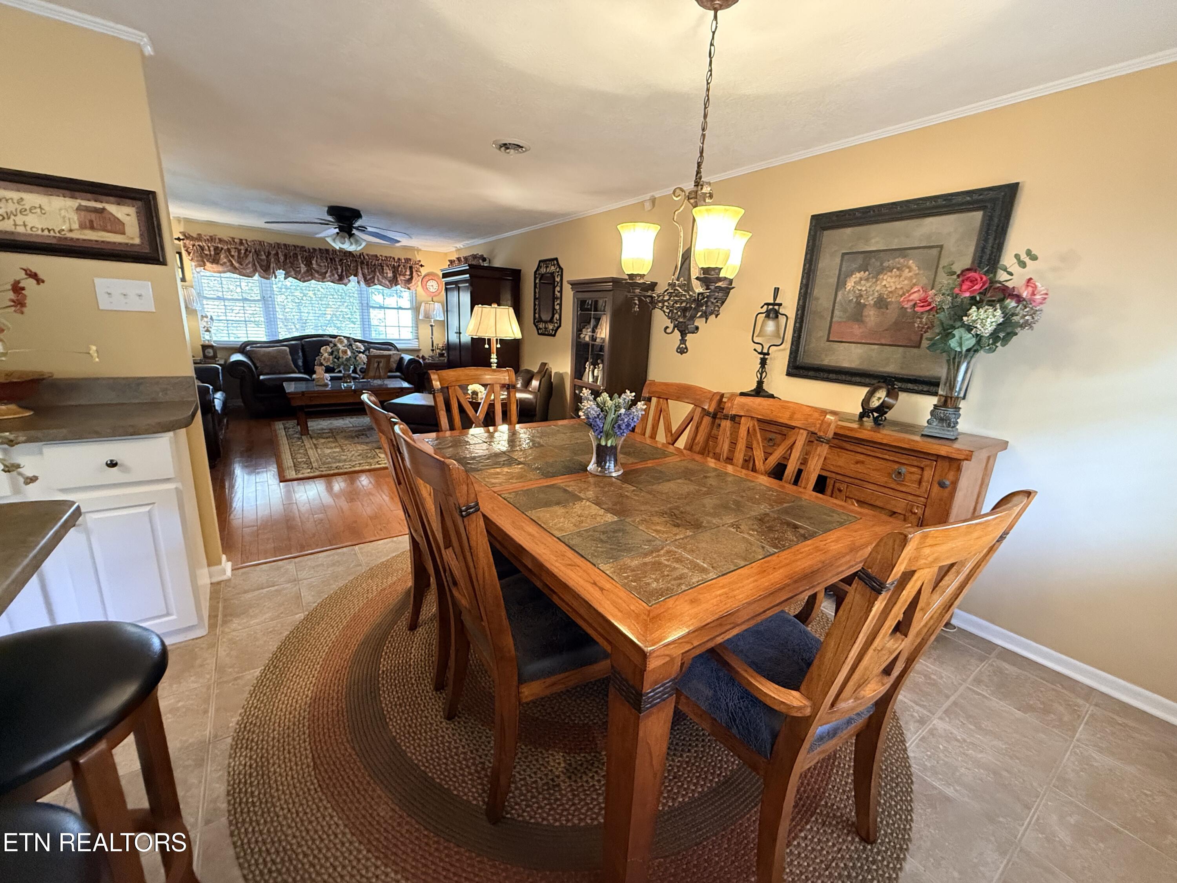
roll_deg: -2.9
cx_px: 588
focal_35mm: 14
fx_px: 476
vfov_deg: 85.7
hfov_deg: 102.1
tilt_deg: -14.1
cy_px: 442
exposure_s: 1/60
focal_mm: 2.22
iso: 640
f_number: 2.2
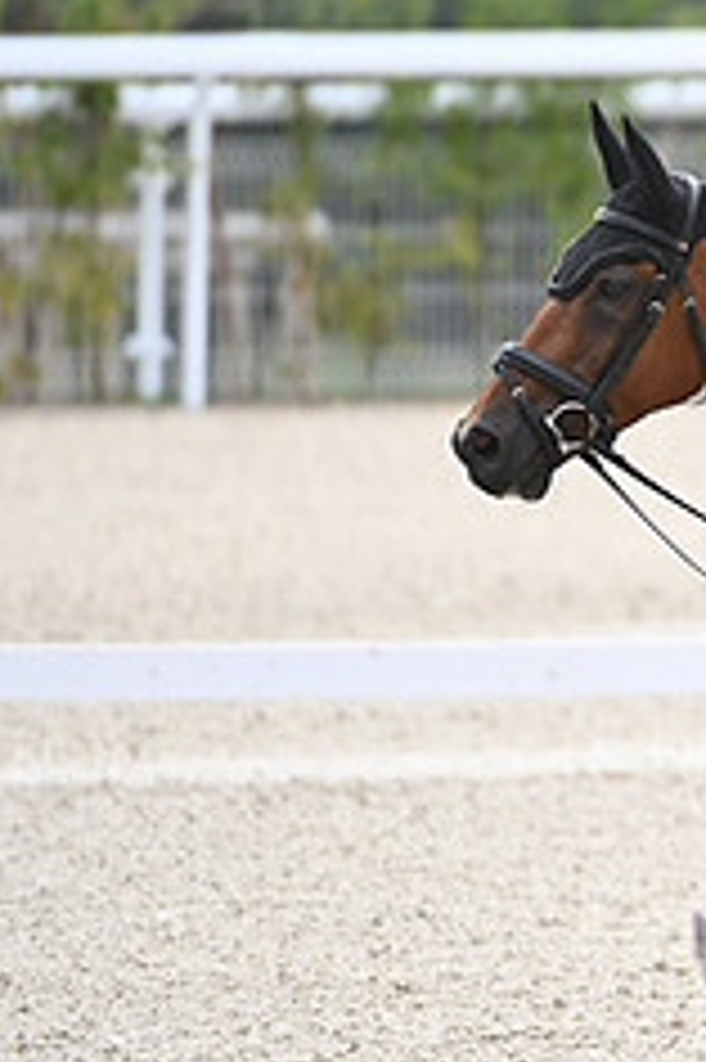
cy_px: 241
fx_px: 29016
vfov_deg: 2.1
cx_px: 1228
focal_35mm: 985
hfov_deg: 1.4
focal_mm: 400
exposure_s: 1/1600
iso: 1600
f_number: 4.5
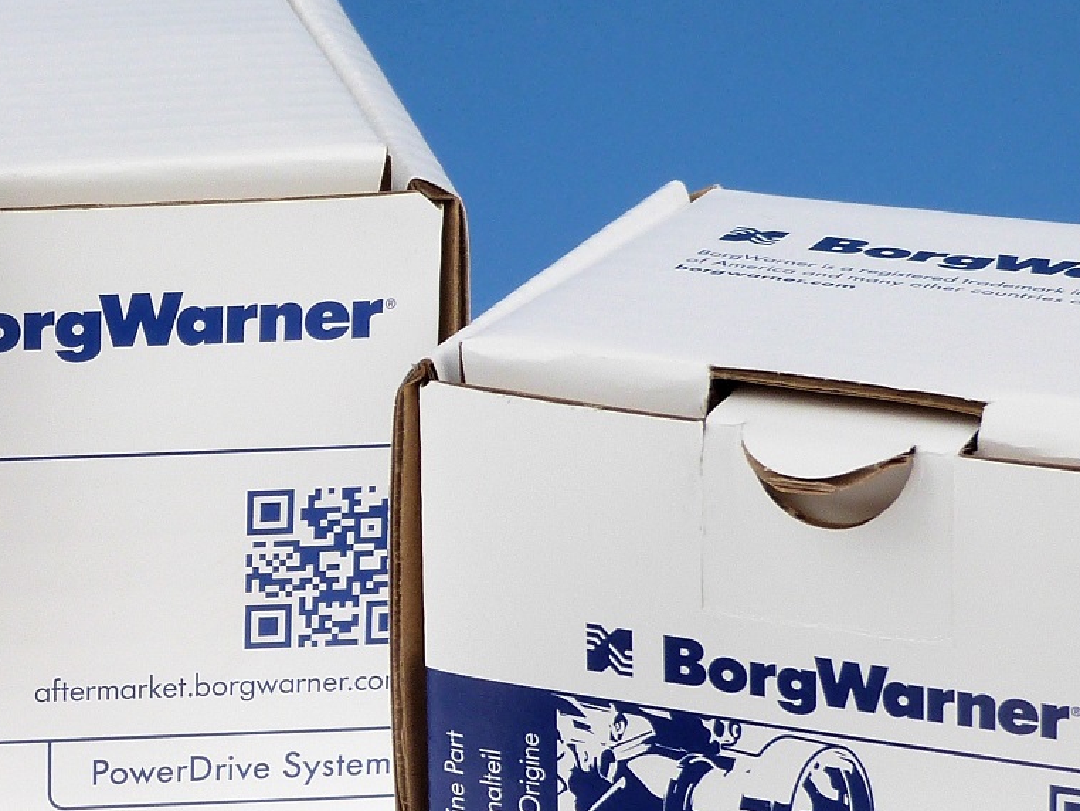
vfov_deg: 8.2
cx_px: 24
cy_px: 584
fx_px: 5649
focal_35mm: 181
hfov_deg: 10.8
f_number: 3.3
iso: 100
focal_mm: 12.4
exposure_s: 1/100
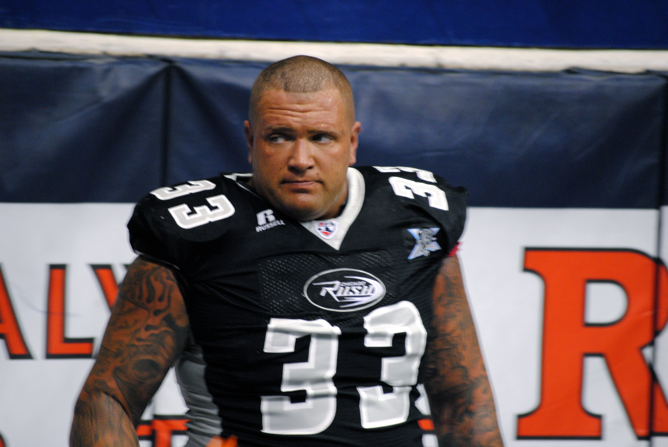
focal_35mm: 300
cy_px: 224
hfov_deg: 6.9
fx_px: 5573
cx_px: 334
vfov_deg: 4.6
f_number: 5.6
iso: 800
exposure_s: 1/40
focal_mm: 200
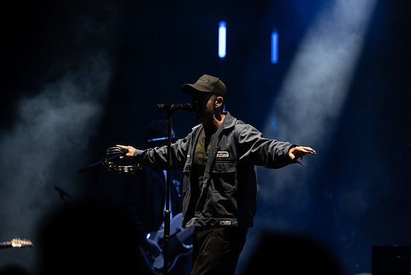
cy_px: 138
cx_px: 206
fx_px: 2284
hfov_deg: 10.3
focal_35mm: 200
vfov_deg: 6.9
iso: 3200
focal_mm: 200
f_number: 3.5
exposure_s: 1/1000
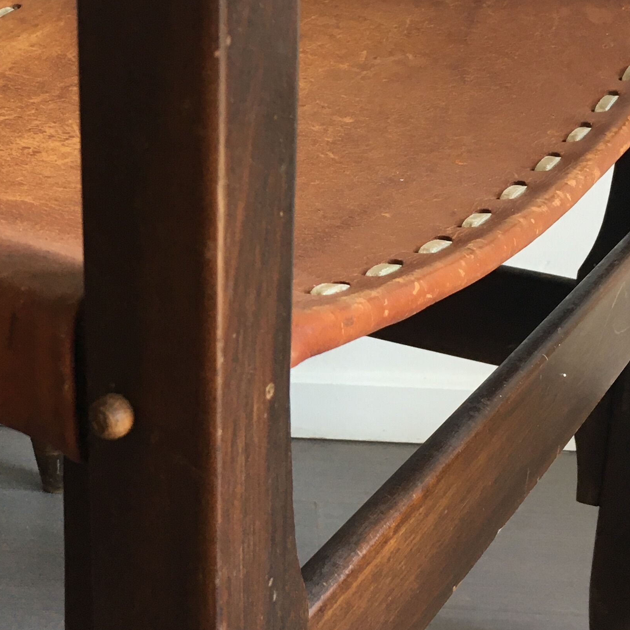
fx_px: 1318
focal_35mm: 64
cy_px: 236
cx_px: 142
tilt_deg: -22.6
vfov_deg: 26.8
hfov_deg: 26.5
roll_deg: -0.8
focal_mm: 4.15
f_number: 2.2
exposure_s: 1/33
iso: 40
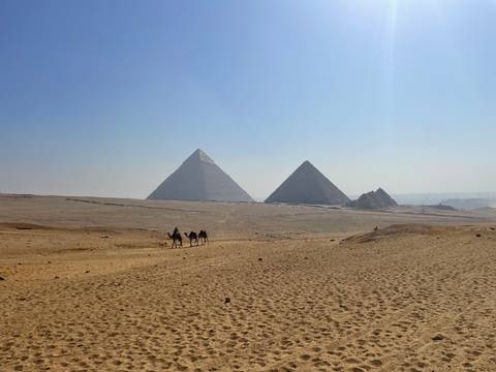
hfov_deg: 67.3
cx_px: 248
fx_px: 373
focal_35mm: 26
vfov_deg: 53.1
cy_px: 186
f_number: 1.6
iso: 32
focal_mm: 4.2
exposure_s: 1/13333
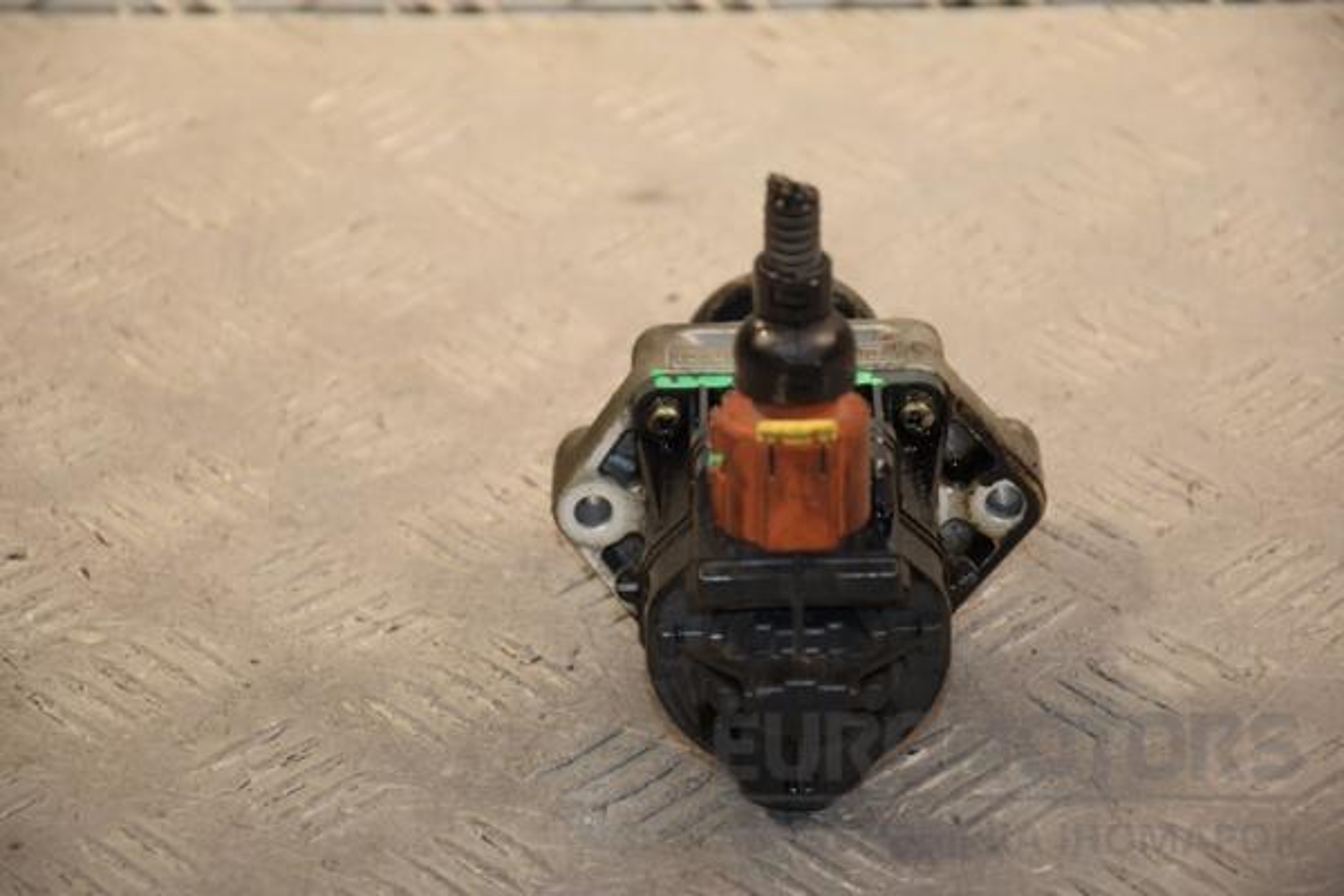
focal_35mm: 158
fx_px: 5880
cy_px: 448
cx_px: 672
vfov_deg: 8.7
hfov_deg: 13.0
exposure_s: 1/200
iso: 800
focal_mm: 105
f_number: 5.6
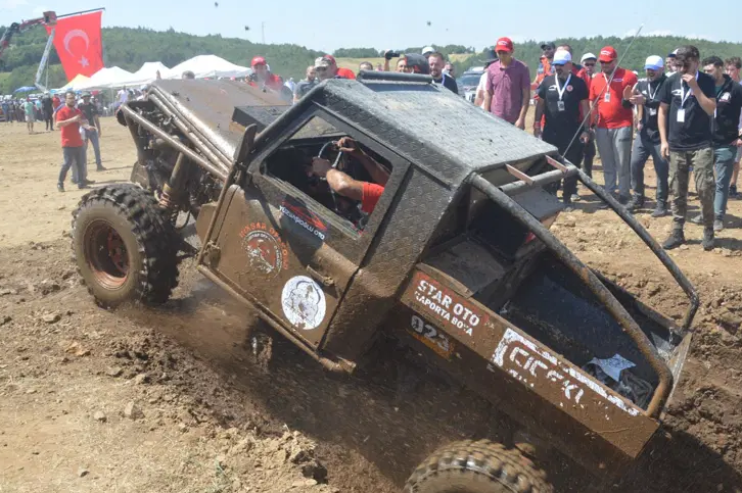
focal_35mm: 64
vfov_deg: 21.3
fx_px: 1310
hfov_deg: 31.6
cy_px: 250
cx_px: 392
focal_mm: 35
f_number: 8
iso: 100
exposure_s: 1/250
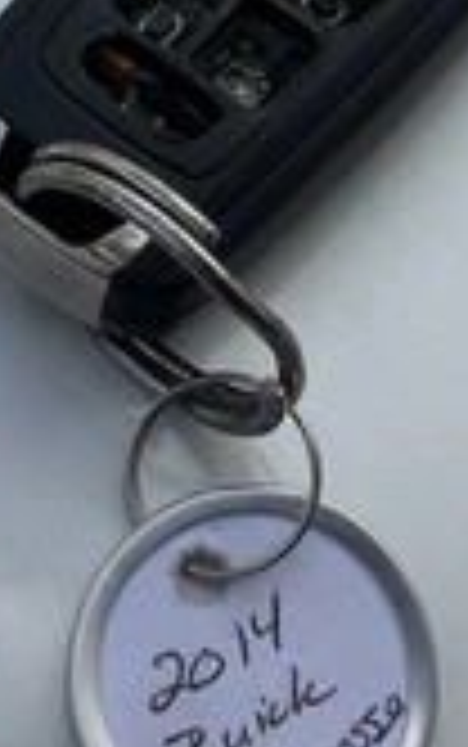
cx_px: 194
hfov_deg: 17.6
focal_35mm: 74
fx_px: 1508
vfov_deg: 27.6
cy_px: 238
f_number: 1.8
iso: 25
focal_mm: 3
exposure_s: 1/1984
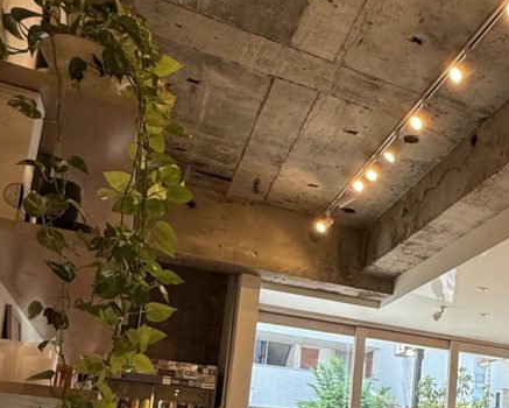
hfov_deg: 48.6
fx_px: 482
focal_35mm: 32
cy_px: 322
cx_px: 475
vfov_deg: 43.8
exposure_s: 1/144
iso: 64
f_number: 2.2
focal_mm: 2.22
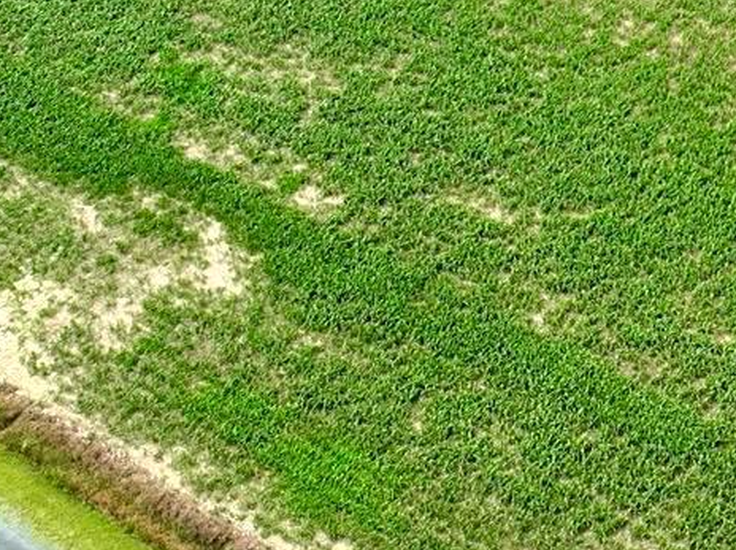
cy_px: -539
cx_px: 1199
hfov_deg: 16.4
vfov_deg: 12.4
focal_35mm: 106
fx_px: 2251
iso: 120
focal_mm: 12.29
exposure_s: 1/1250
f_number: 2.8
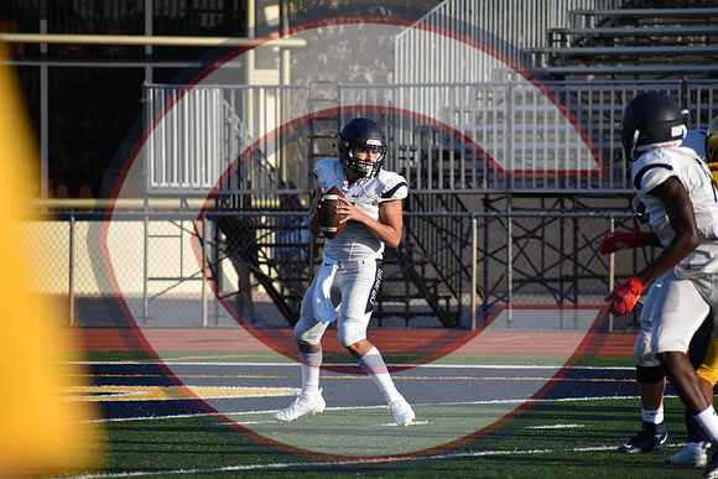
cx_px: 359
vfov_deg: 3.5
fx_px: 7780
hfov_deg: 5.3
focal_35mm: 390
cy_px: 240
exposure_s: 1/1600
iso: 400
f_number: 6
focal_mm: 260
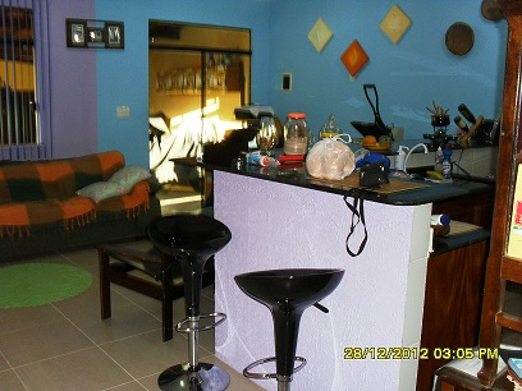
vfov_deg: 40.7
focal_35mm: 35
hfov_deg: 52.6
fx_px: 528
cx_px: 261
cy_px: 196
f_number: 3.2
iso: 200
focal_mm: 6.3
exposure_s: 1/45
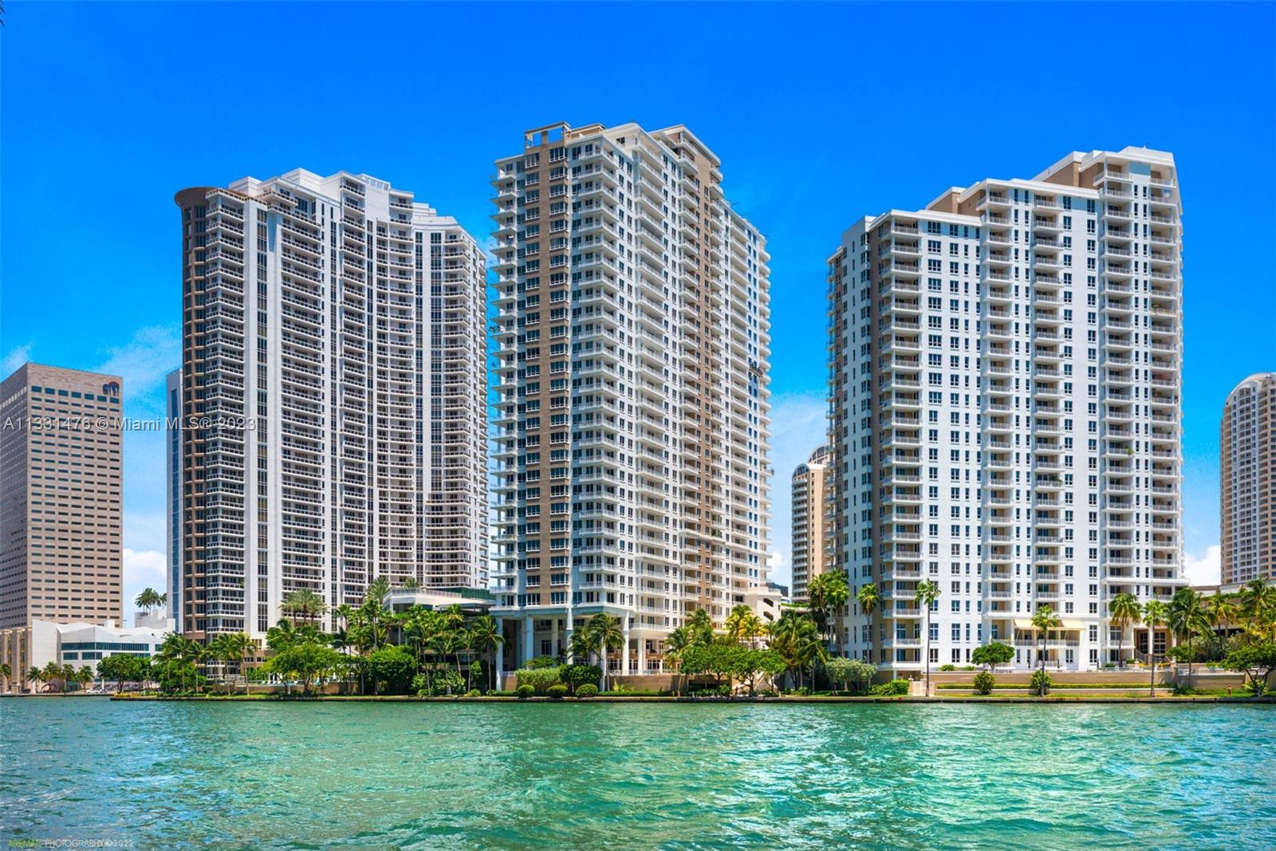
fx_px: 1134
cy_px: 426
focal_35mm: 32
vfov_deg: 41.1
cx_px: 638
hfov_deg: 58.7
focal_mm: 32
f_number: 7.1
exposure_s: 1/2500
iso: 400
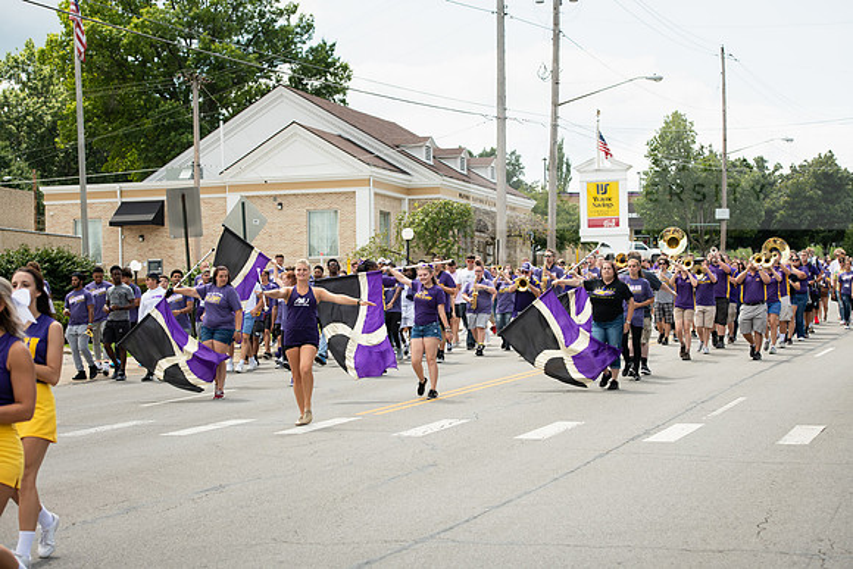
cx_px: 426
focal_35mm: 78
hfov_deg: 26.0
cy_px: 284
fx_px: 1849
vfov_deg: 17.5
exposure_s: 1/640
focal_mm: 78
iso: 250
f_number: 6.3
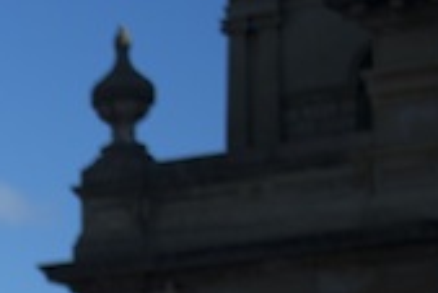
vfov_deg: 5.3
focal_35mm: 255
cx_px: -524
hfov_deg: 7.6
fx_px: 3105
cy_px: 608
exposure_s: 1/2500
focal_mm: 48
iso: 100
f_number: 2.8
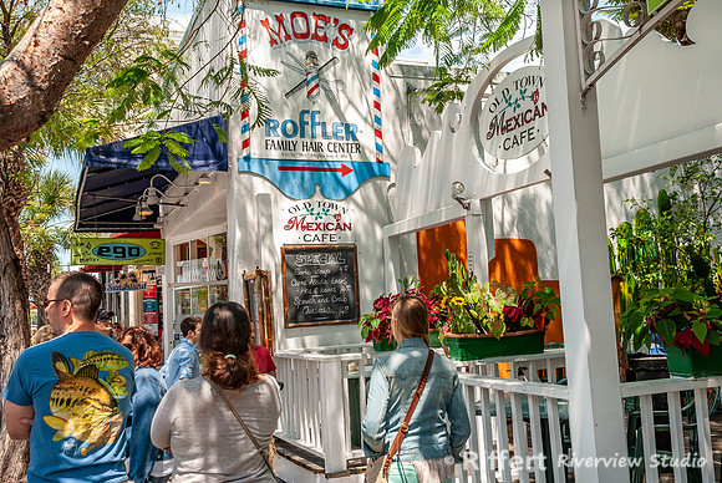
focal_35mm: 37
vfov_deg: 36.4
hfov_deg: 52.3
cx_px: 361
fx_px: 734
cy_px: 242
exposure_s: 1/160
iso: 100
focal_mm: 24
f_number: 6.3
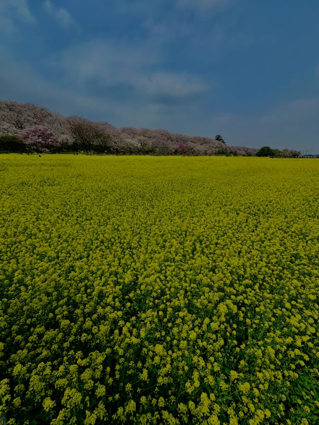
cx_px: 160
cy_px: 212
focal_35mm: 14
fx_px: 172
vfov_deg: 102.1
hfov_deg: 85.7
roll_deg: -2.0
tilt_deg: -19.3
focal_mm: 2.22
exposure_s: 1/2985
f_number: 2.2
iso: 50
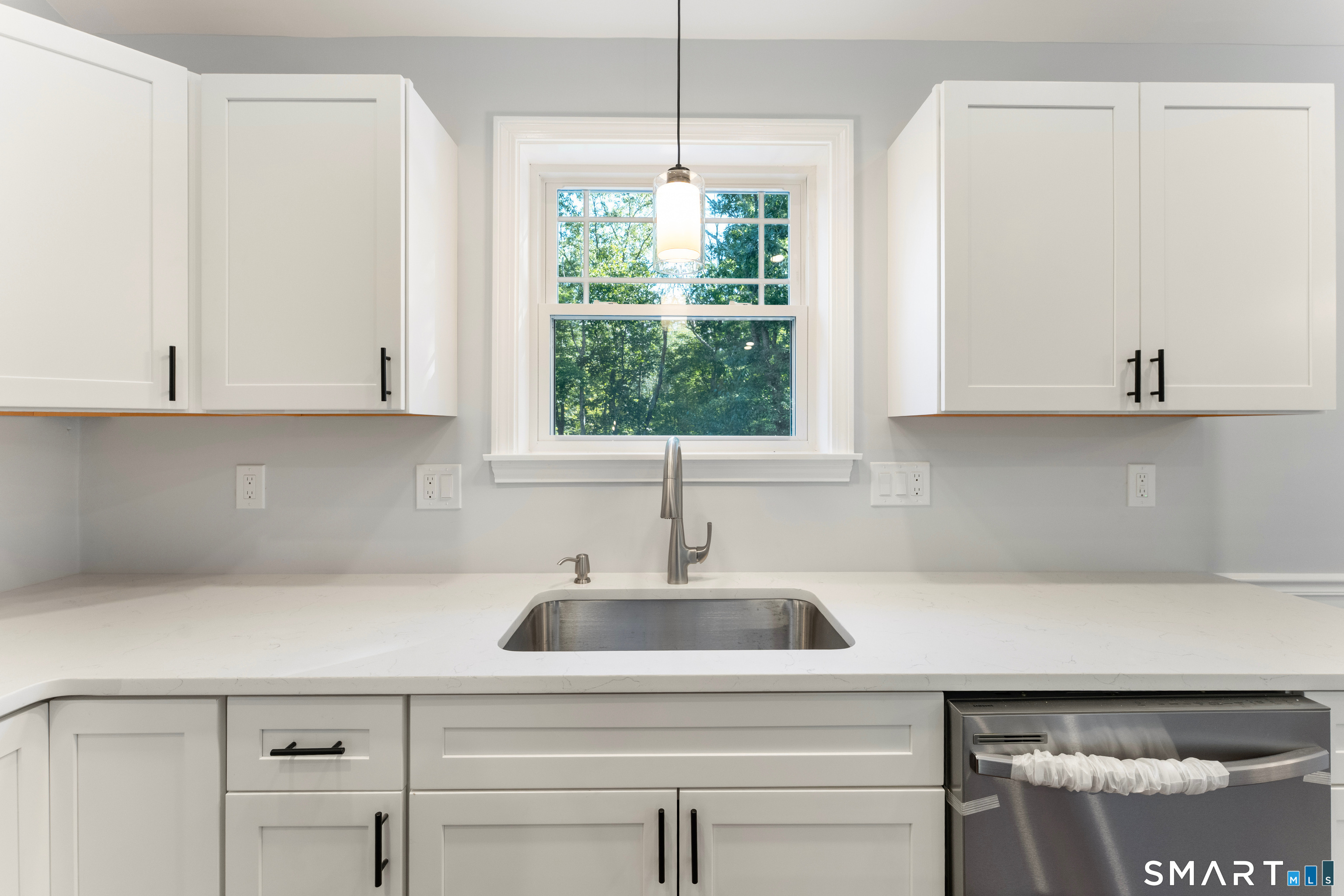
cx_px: 672
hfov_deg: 104.3
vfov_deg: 81.2
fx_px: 523
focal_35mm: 14
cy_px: 448
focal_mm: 14
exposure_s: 1/13
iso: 800
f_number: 8
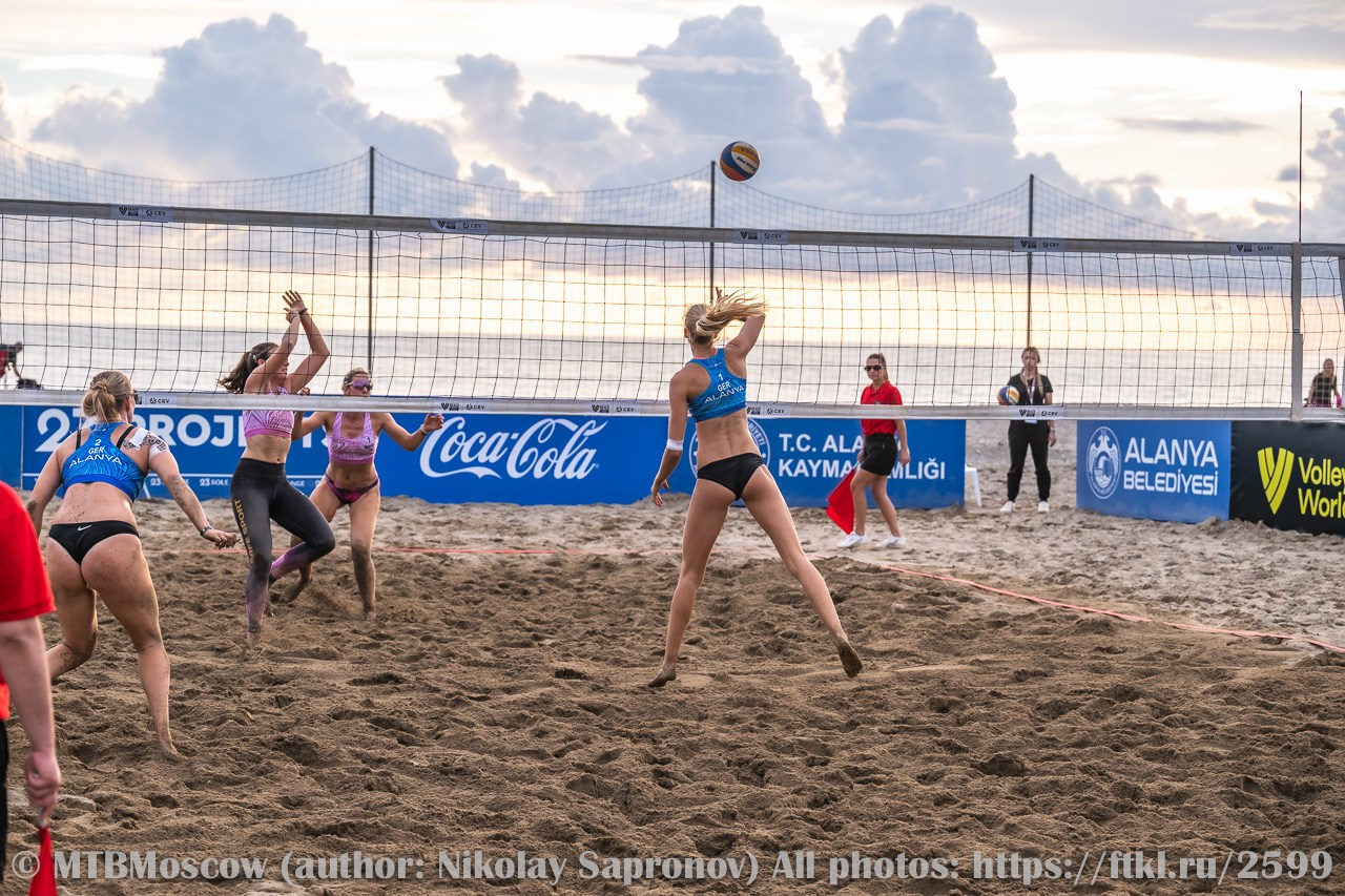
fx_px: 3138
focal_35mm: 84
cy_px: 448
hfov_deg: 24.2
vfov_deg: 16.3
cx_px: 672
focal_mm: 84
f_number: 4.5
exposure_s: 1/1000
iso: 500
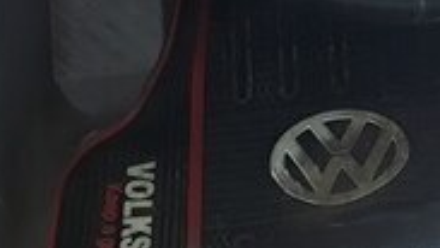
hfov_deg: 17.6
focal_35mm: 106
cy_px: -102
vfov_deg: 11.1
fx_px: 1237
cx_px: 702
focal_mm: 3.6
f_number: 1.9
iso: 64
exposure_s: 1/50
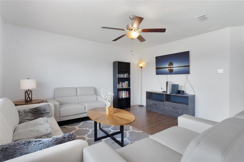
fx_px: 122
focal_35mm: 18
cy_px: 81
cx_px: 122
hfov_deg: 90.0
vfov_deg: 67.3
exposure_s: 1/15
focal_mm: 18
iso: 500
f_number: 9
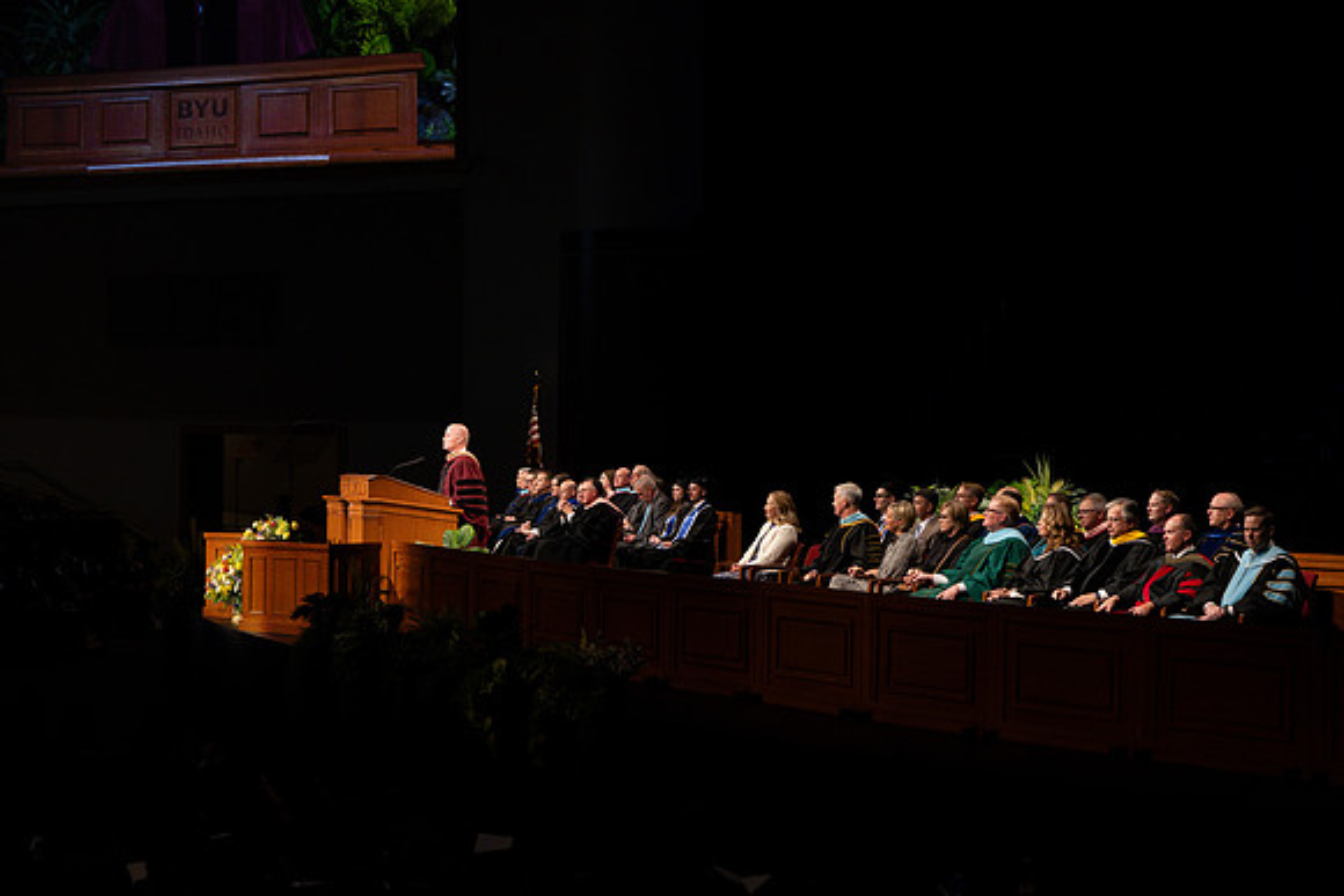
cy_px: 448
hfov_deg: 25.9
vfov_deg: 17.5
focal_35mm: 78
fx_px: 2919
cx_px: 594
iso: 1600
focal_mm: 70
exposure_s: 1/250
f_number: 2.8
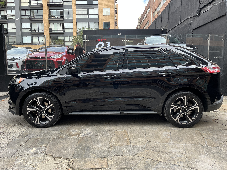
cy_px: 85
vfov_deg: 53.1
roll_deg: +0.3
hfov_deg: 67.3
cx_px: 114
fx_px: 170
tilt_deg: -6.4
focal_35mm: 26
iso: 50
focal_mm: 5.1
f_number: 1.6
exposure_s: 1/307
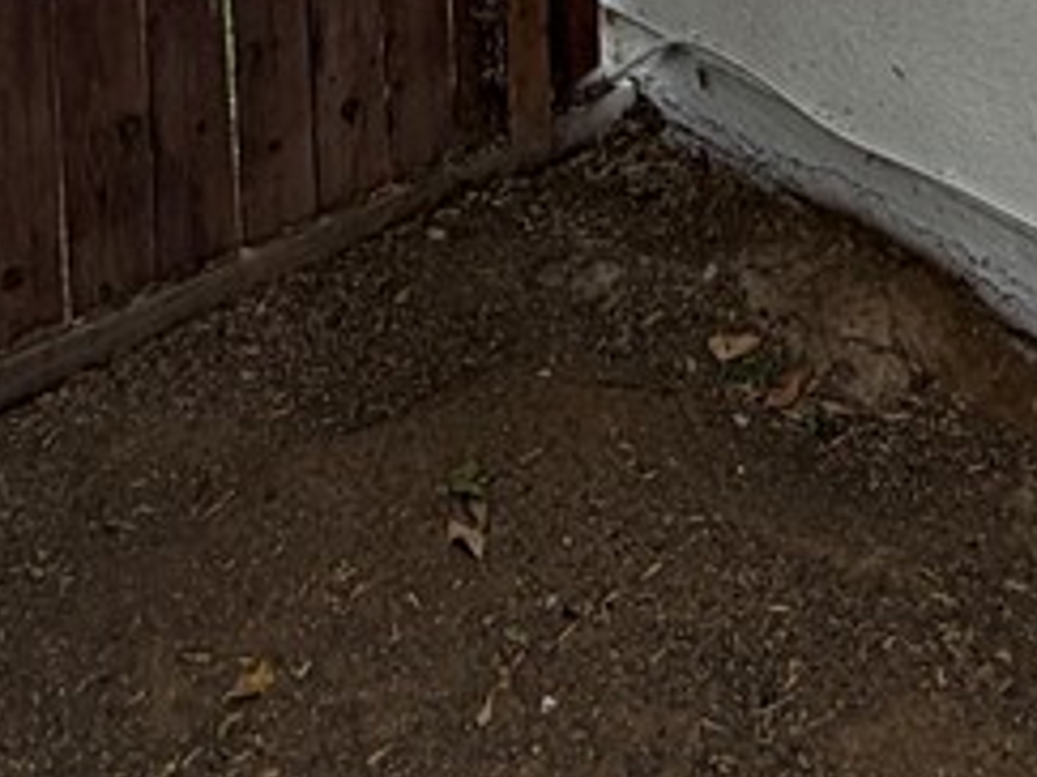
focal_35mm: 59
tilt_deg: -1.5
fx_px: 1767
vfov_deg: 18.5
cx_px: 918
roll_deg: +2.9
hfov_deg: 31.3
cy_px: -675
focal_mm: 2.22
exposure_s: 1/157
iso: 40
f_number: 2.2
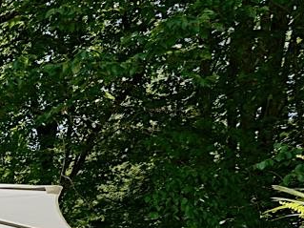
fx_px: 667
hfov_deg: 14.7
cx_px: -440
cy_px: 443
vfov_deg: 15.7
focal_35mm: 76
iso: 100
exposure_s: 1/160
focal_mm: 14
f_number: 6.3
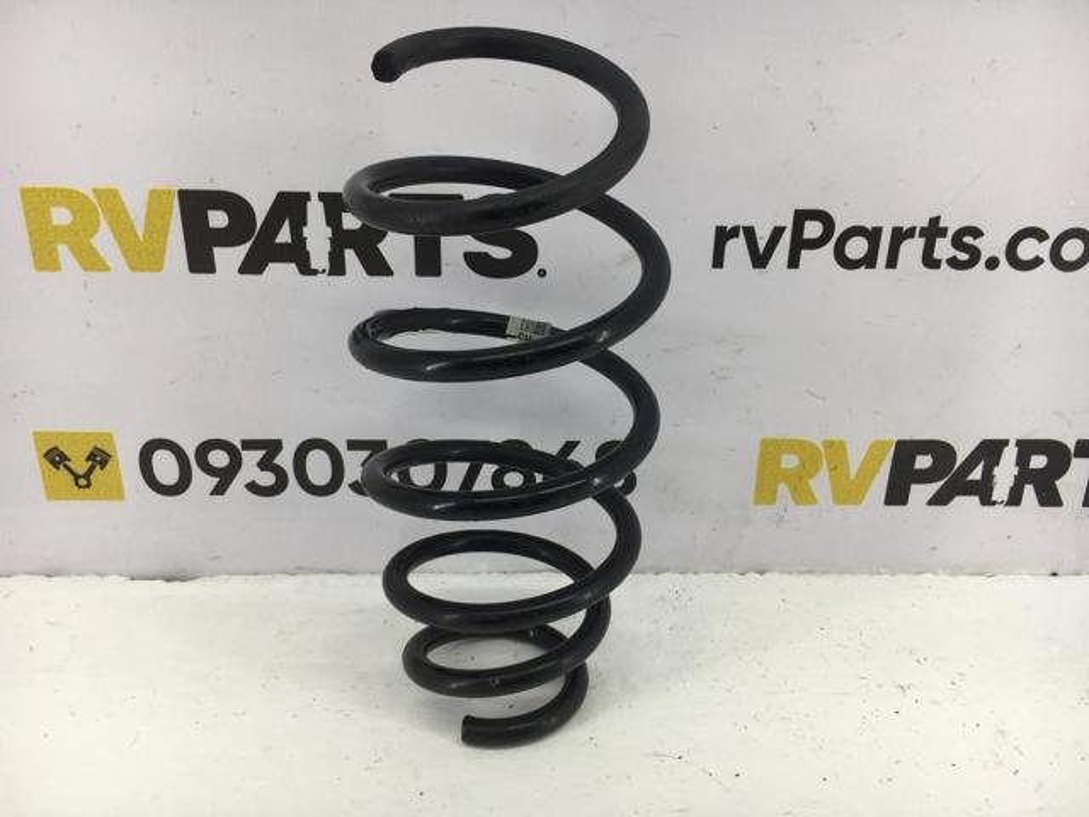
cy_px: 408
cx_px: 544
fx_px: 912
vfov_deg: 48.2
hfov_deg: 61.7
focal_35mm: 29
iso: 25
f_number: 2.2
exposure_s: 1/50
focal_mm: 4.15
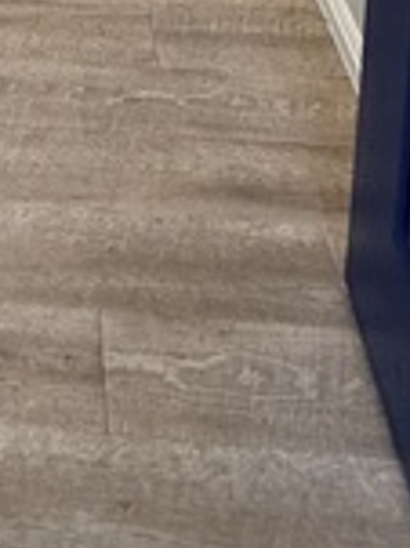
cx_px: -51
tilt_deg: -9.5
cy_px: -455
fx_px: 981
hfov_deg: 22.2
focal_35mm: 62
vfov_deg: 20.7
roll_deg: +0.5
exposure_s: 1/120
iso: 200
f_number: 2.2
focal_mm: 2.22
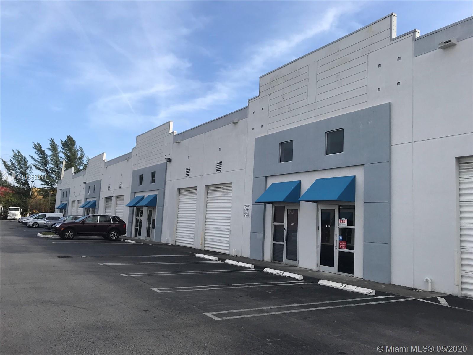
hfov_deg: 63.4
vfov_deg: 49.7
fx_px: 383
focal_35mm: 28
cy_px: 178
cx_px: 236
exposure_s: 1/1681
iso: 20
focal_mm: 3.99
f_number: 1.8
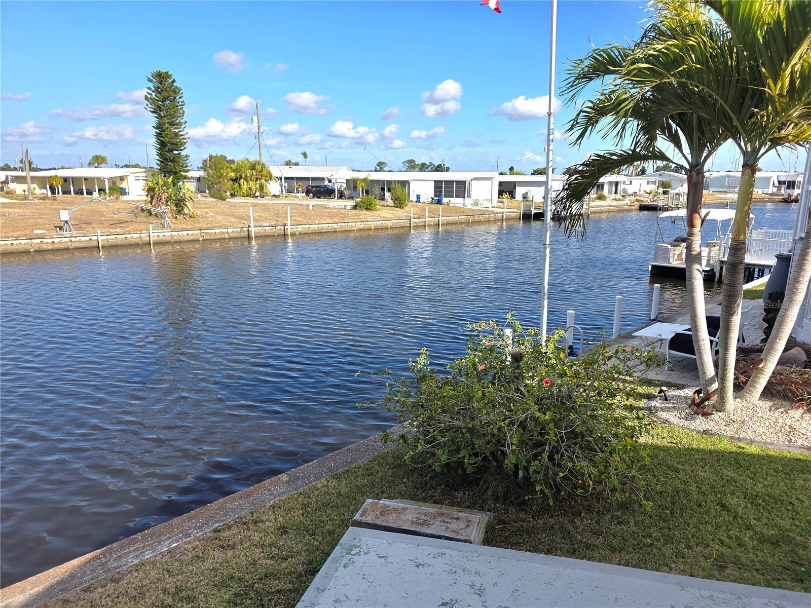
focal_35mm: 23
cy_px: 304
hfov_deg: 73.9
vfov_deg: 58.9
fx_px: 539
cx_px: 406
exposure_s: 1/714
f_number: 1.7
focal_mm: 6.3
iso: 12
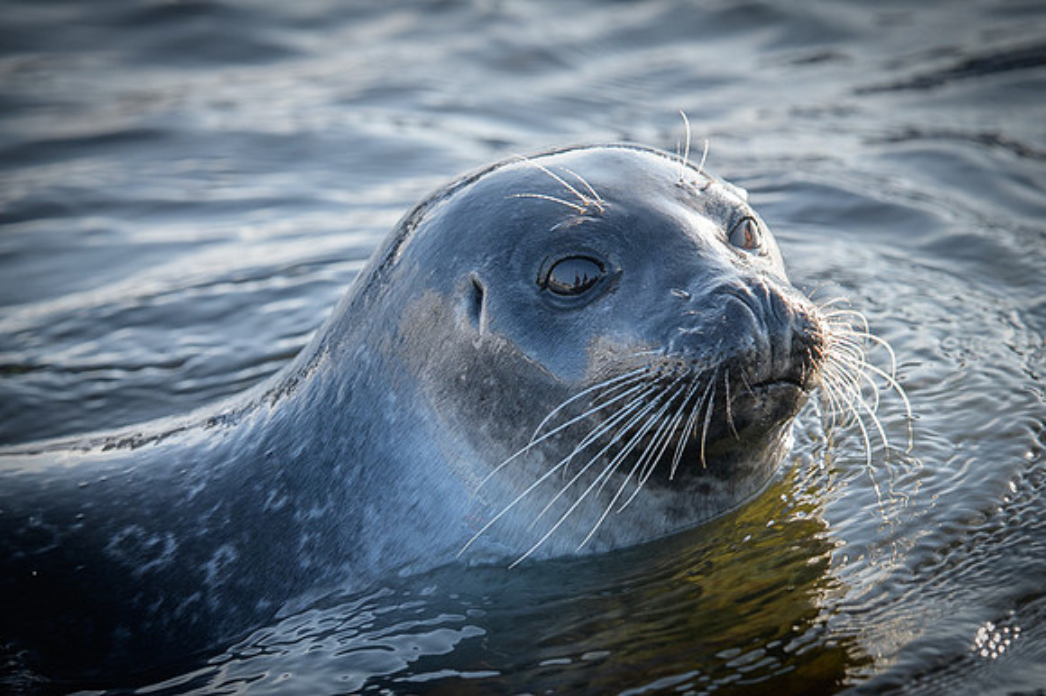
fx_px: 10163
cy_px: 348
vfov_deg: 3.9
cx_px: 523
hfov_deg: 5.9
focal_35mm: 350
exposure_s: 1/640
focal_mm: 350
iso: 800
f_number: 8
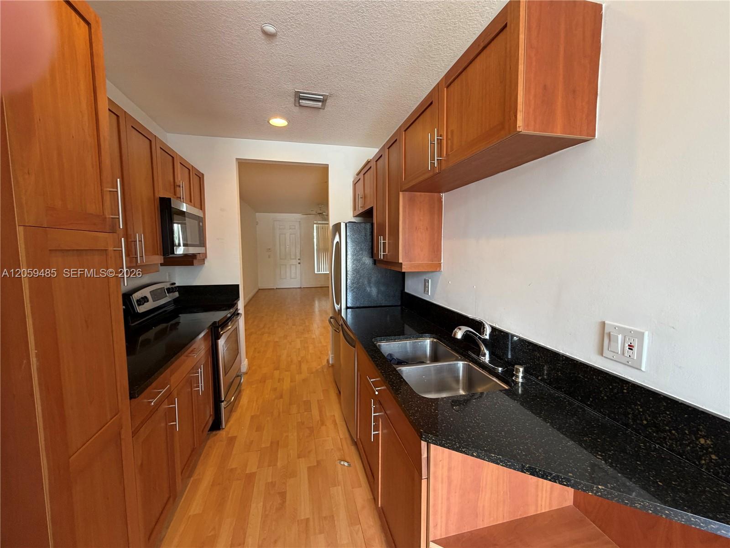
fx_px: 295
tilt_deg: -5.0
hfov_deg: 102.1
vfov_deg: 85.7
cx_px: 365
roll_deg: +0.6
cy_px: 274
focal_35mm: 14
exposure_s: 1/60
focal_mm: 2.22
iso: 200
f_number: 2.2
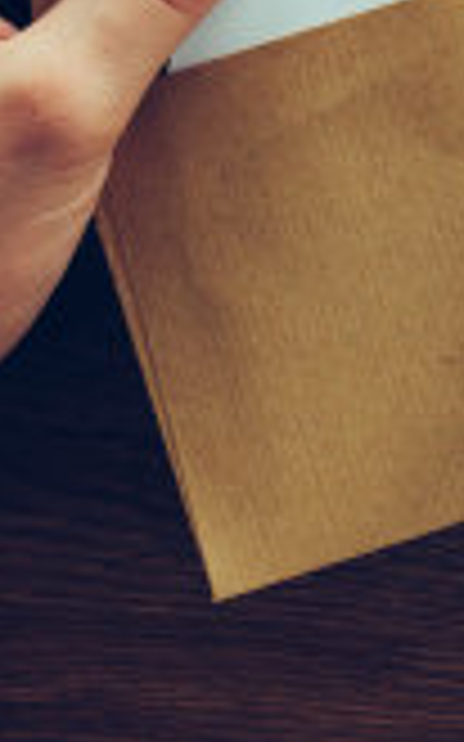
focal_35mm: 250
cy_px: -108
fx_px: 5063
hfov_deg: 5.2
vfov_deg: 8.3
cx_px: 617
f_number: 4
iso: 320
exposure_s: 1/15
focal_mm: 66
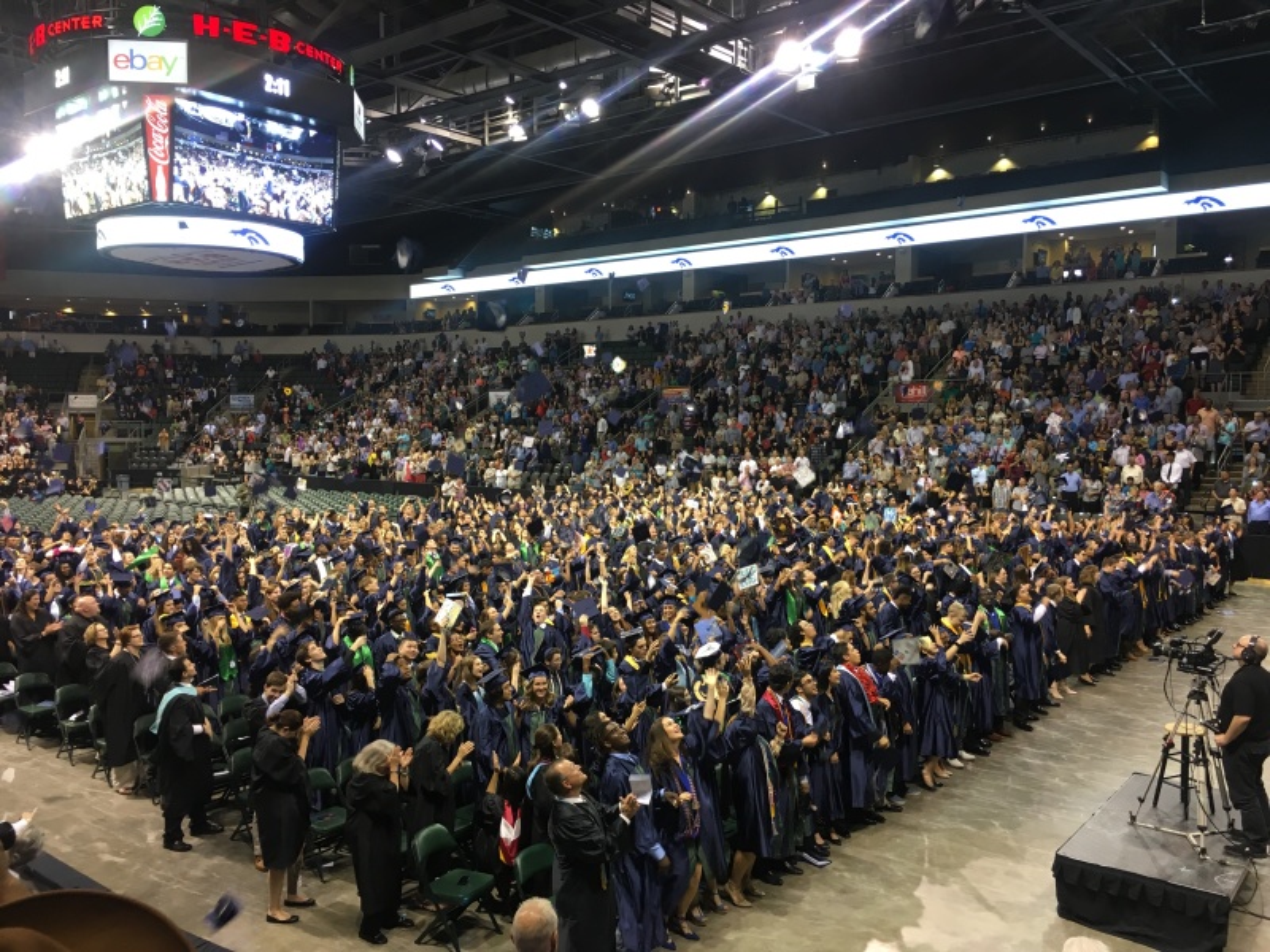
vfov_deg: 48.2
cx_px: 635
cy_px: 476
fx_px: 1064
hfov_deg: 61.7
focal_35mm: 29
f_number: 2.2
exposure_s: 1/30
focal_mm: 4.15
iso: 64
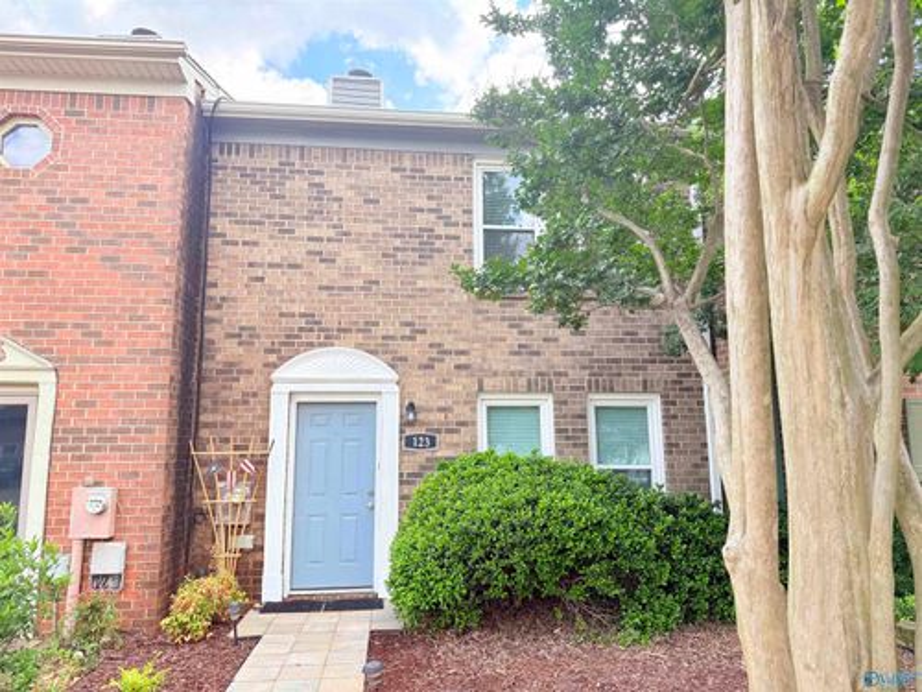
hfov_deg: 71.6
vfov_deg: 56.8
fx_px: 639
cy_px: 346
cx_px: 461
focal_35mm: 24
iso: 100
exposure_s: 1/920
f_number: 1.78
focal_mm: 6.76
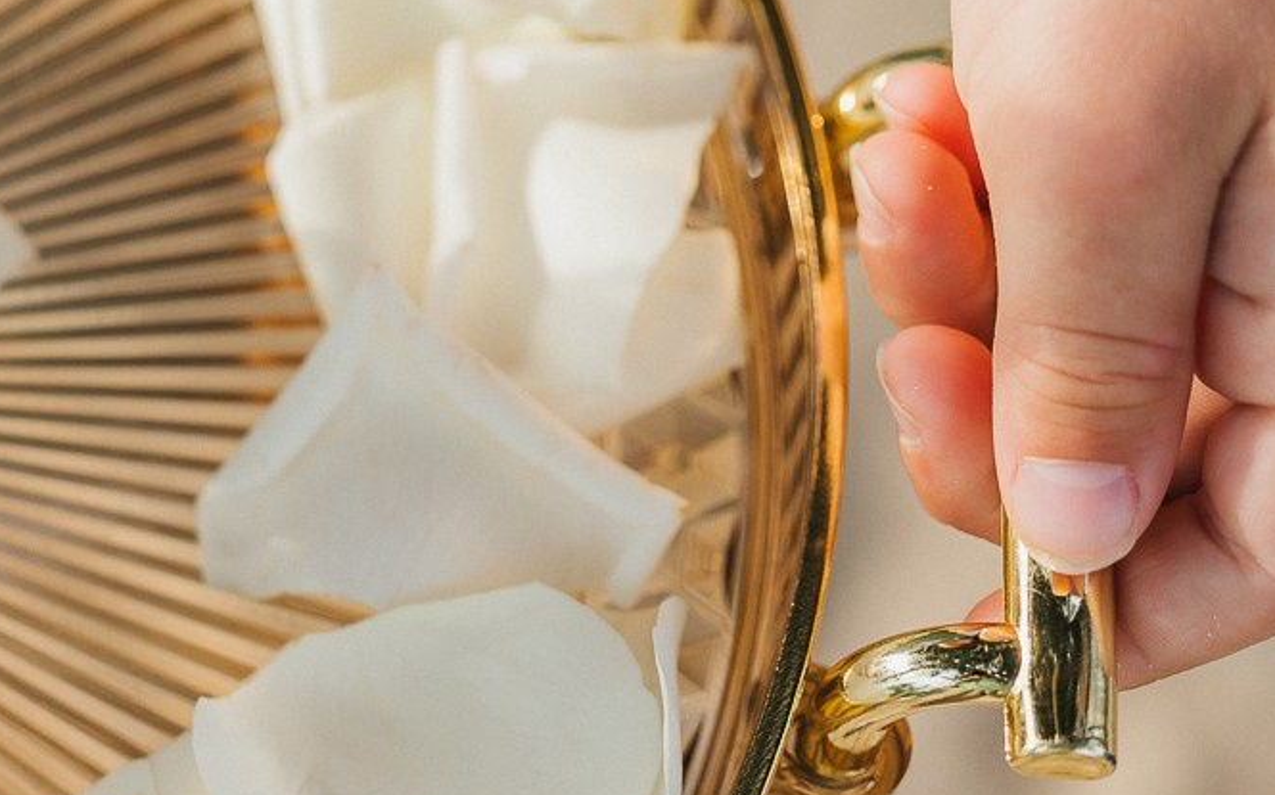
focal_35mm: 157
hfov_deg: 12.8
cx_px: -481
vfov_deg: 8.3
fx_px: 5453
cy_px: 348
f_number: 2.5
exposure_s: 1/1000
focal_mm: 50
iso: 125
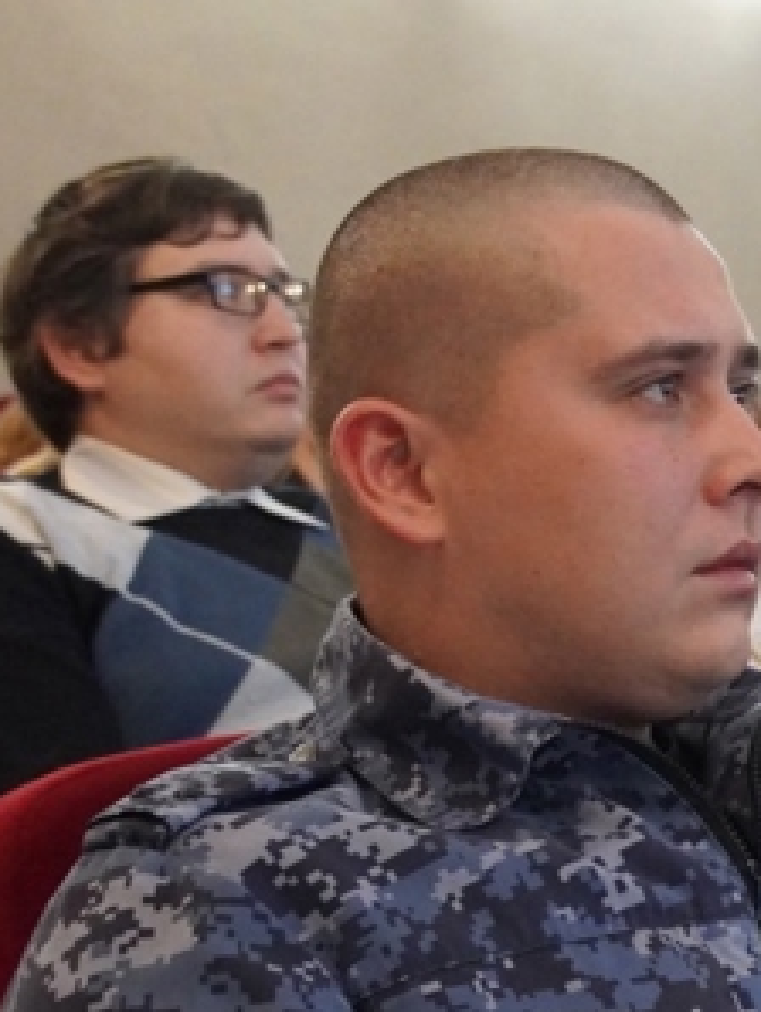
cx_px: 1138
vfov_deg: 22.3
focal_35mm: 87
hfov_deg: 15.7
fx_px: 2547
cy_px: 761
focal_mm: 24
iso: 6400
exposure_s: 1/13
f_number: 4
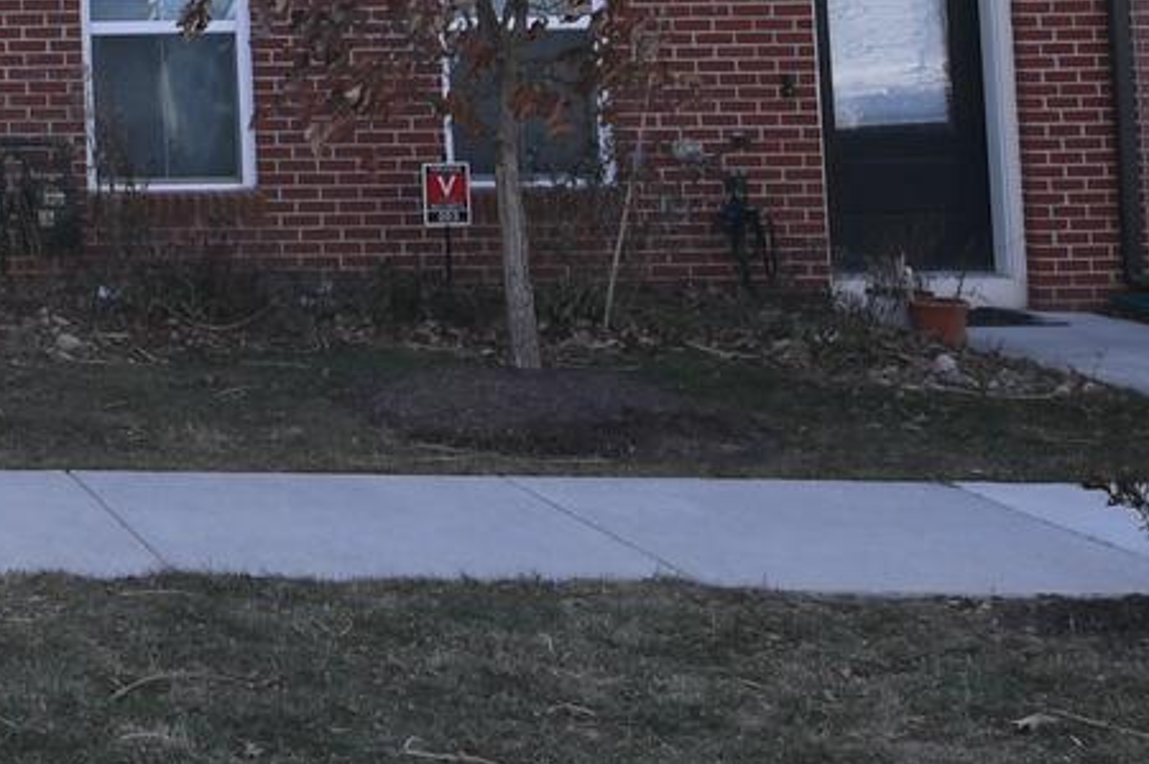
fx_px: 2614
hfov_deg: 20.6
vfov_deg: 15.8
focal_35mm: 82
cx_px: -649
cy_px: -221
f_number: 8
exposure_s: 1/250
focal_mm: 12
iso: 200
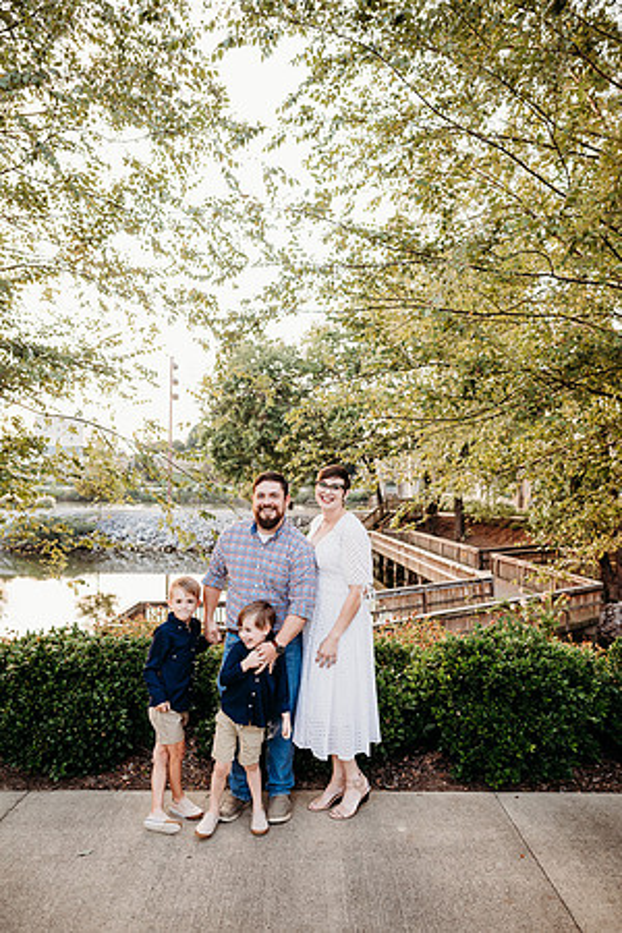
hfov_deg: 53.1
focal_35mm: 24
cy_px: 466
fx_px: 622
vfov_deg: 73.7
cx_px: 311
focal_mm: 24
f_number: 3.2
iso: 320
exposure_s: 1/200
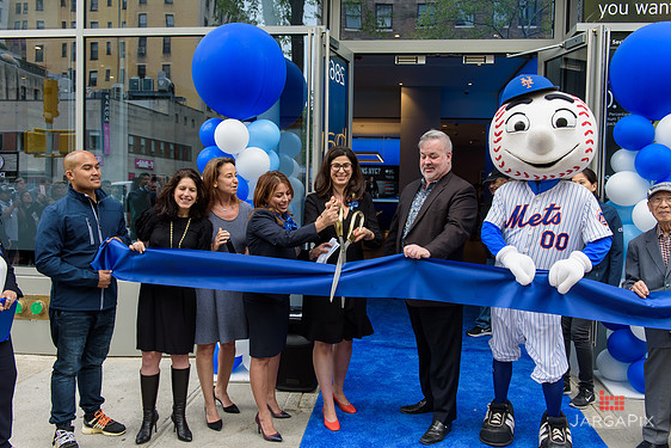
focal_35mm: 33
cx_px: 338
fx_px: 615
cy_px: 222
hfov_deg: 57.2
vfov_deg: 40.0
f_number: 5
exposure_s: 1/250
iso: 200
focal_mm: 32
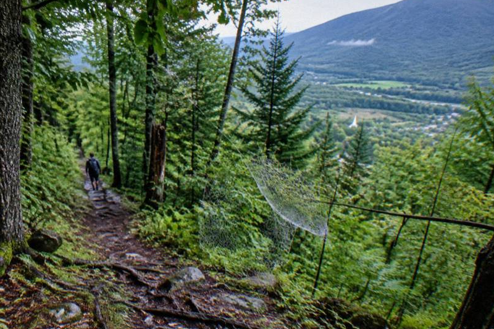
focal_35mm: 50
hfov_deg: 39.4
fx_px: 686
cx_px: 198
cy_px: 189
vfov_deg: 27.0
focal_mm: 40
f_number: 11
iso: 320
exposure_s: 1/80
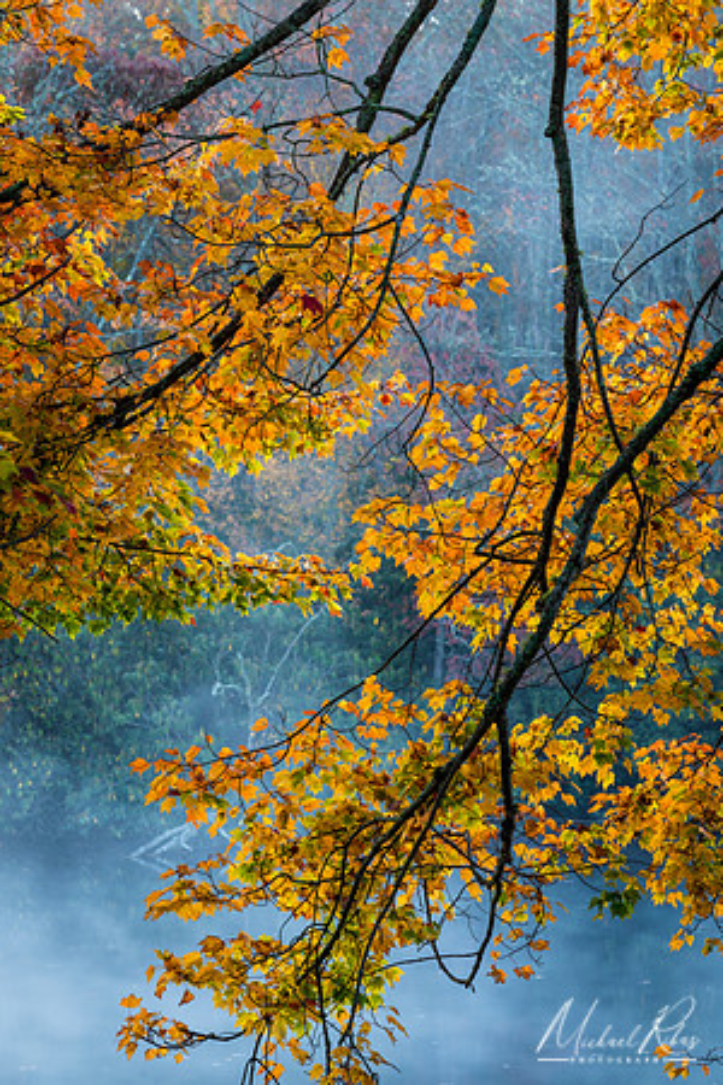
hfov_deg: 8.6
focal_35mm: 160
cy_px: 542
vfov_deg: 12.8
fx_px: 4820
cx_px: 362
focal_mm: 160
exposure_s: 1/4
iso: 100
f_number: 11
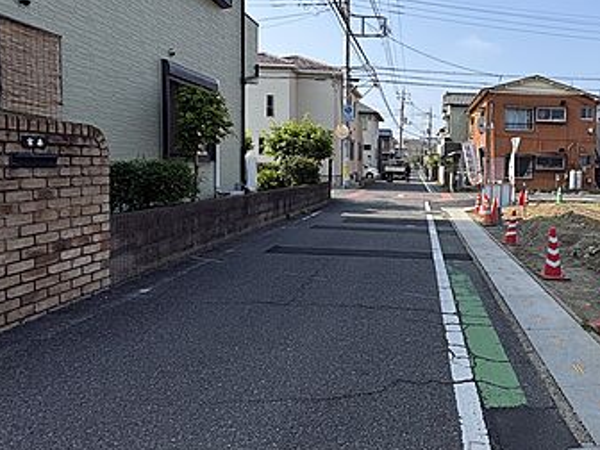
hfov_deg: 64.5
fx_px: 433
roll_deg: -1.5
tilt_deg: -2.1
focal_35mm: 25
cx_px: 462
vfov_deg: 54.6
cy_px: 188
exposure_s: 1/1160
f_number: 2.2
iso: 50
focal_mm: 2.22
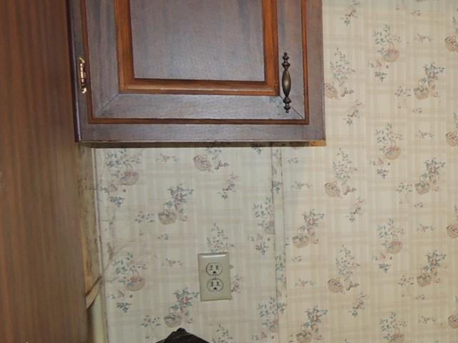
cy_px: 243
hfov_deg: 28.1
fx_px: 794
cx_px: 549
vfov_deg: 24.2
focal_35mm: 60
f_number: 3
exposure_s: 1/30
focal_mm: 4.3
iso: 200
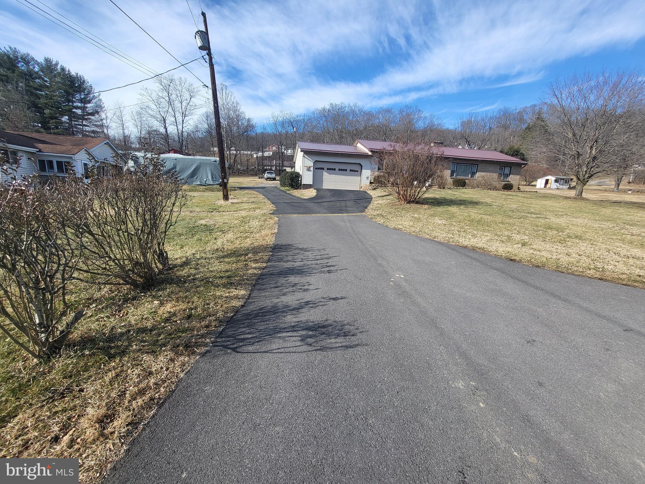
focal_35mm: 13
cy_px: 242
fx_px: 242
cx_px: 322
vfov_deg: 89.9
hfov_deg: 106.2
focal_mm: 1.74
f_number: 2.2
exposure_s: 1/703
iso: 32
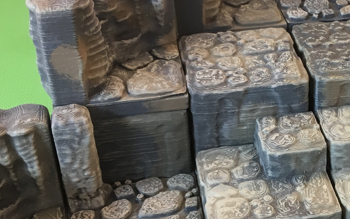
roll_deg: -4.2
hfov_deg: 25.3
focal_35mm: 77
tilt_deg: -33.0
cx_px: 363
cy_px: 122
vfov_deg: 16.9
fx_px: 734
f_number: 2.2
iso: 100
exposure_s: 1/33
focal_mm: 4.15
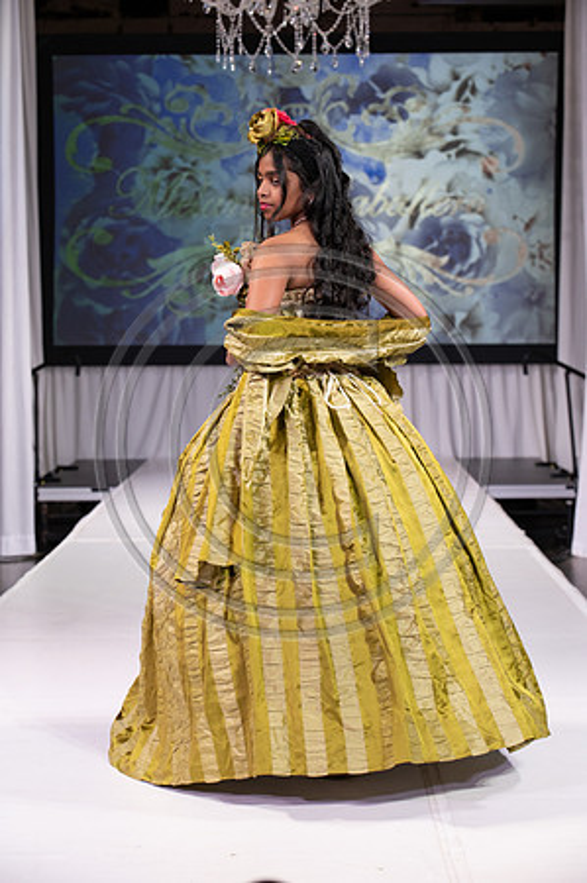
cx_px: 294
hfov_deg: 17.0
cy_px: 442
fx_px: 1961
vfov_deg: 25.4
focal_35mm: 80
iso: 2000
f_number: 5.6
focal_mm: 80
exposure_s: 1/400
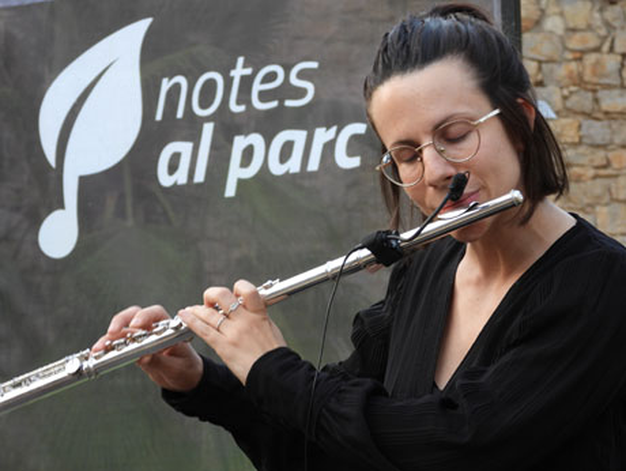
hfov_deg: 12.7
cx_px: 313
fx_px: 2806
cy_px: 236
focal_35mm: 155
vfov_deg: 9.6
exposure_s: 1/60
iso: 100
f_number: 4
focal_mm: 27.9
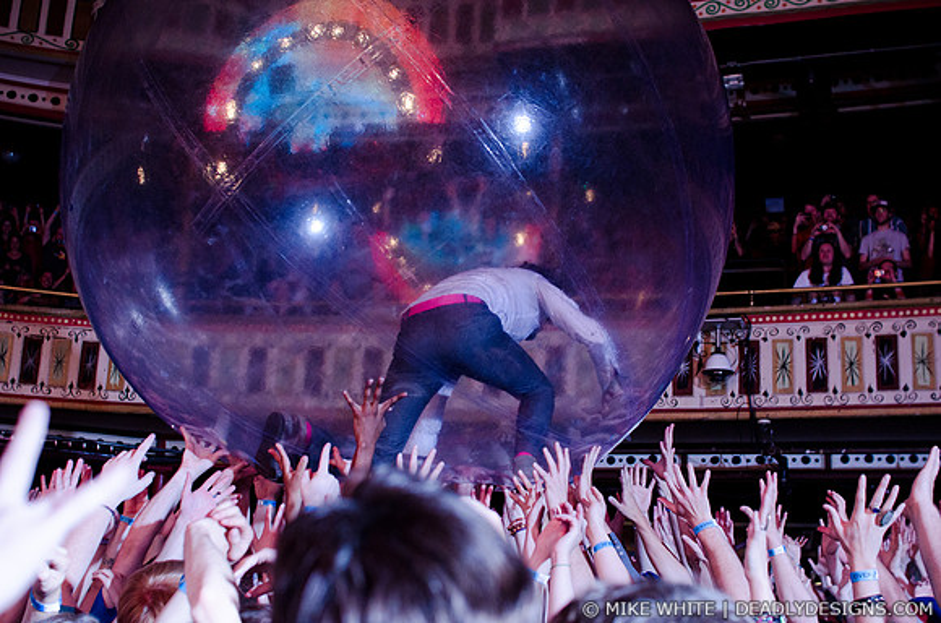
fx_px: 1174
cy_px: 312
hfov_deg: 43.7
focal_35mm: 45
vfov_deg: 29.7
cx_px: 470
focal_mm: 30
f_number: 3.5
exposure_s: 1/500
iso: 1600
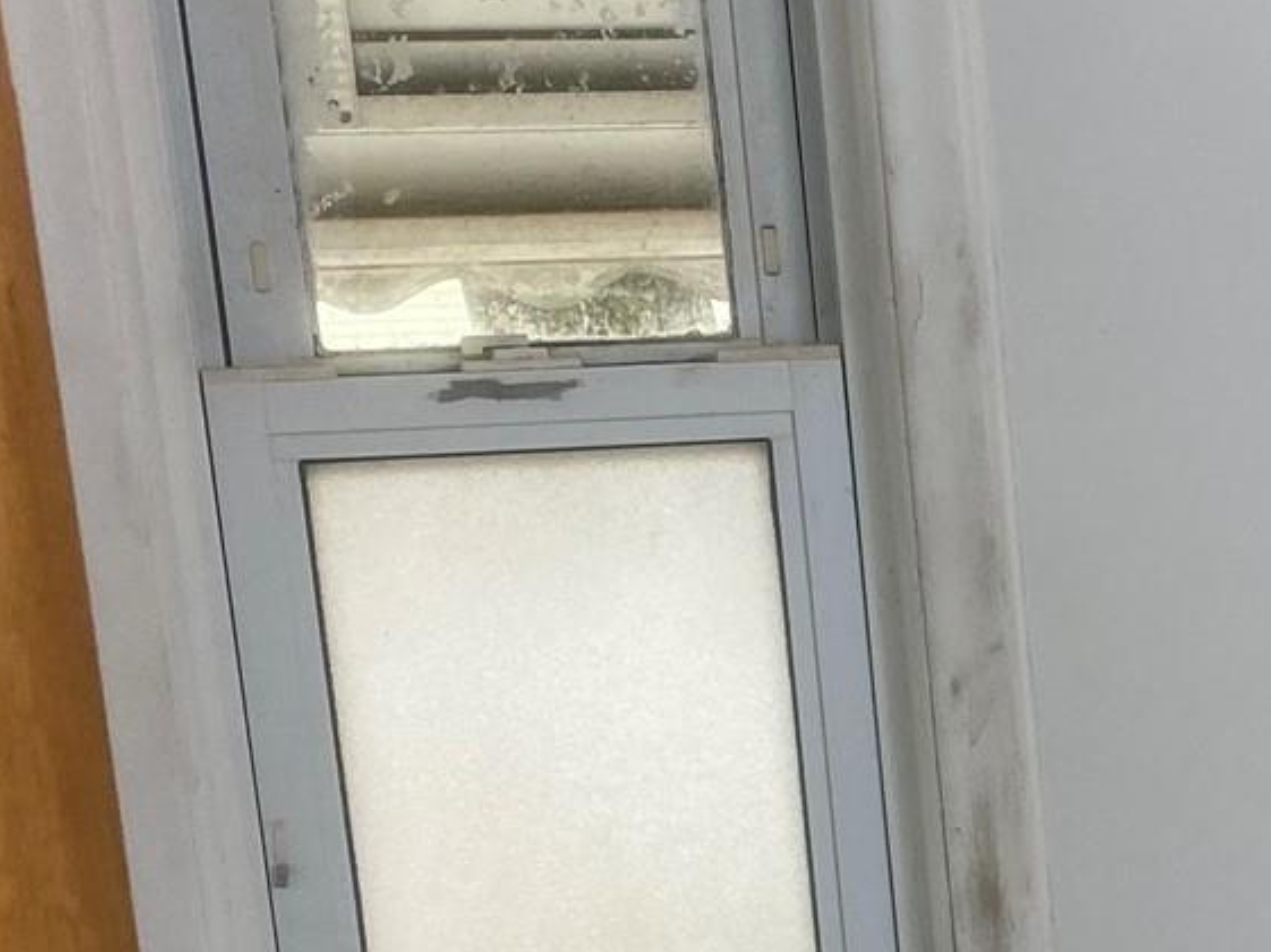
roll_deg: +1.6
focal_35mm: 95
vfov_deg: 15.1
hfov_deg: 18.8
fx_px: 3486
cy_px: 1063
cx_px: 1751
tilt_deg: -14.5
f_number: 1.8
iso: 100
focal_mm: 4.25
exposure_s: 1/120
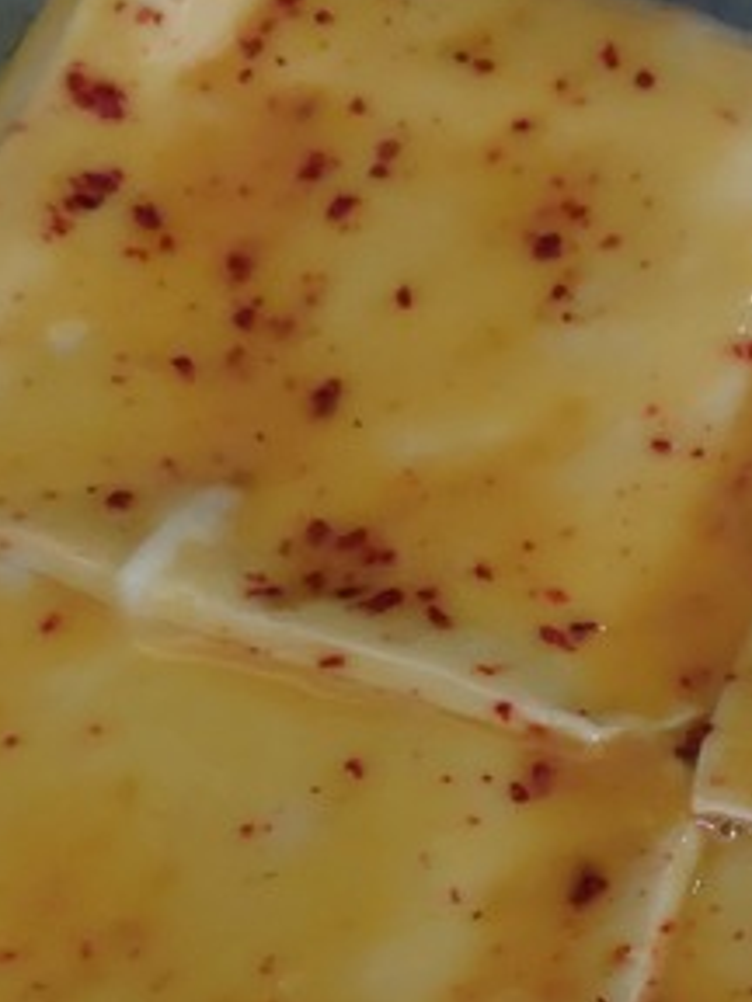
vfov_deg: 26.0
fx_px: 2086
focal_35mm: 72
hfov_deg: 20.1
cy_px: 929
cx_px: 651
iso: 1600
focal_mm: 4.6
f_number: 1.8
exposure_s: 1/17
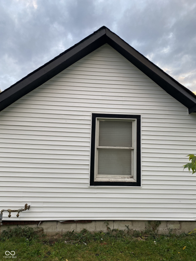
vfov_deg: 67.3
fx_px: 196
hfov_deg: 53.0
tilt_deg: +7.6
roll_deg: -1.2
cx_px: 98
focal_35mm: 26
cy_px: 130
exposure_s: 1/121
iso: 64
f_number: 1.8
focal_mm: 4.25
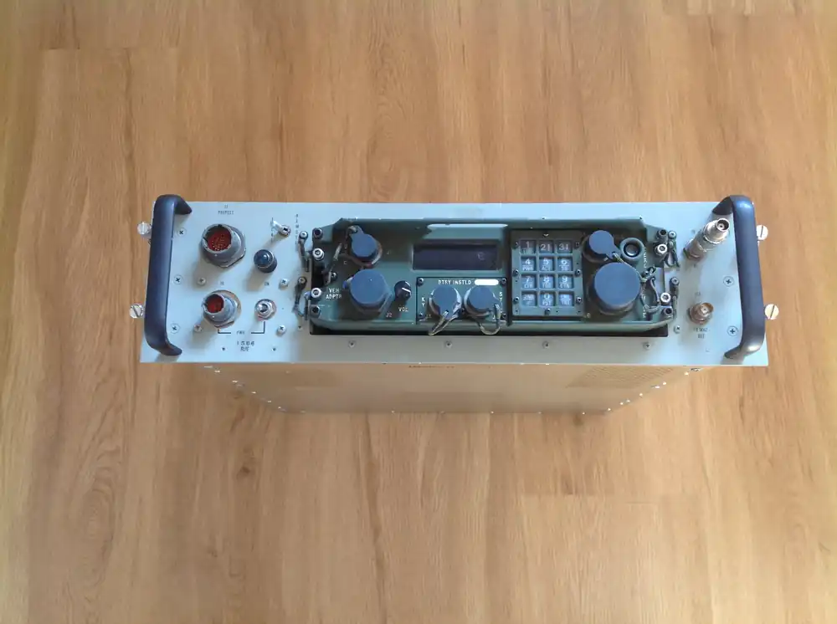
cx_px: 418
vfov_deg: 40.6
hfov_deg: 52.7
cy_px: 312
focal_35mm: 35
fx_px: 845
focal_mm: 4.28
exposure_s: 1/24
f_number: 2.4
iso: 50
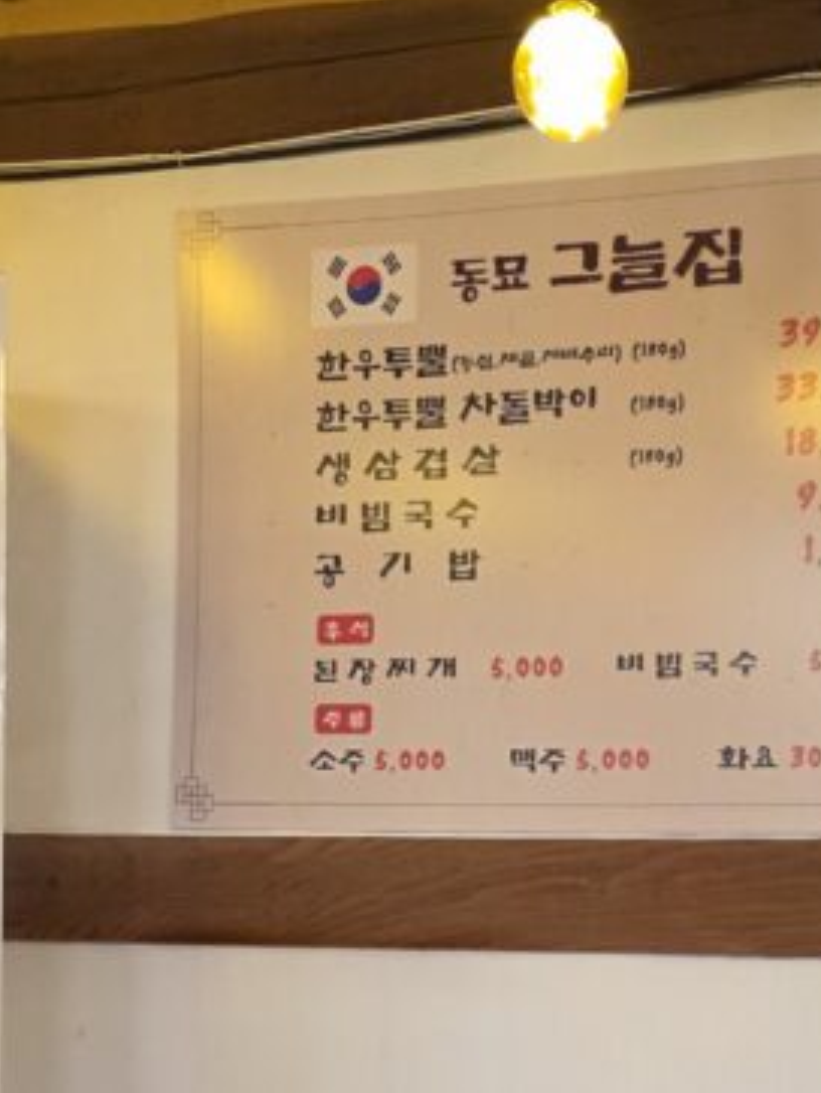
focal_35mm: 65
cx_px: 673
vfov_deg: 28.7
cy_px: 963
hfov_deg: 22.3
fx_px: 2053
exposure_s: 1/120
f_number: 1.7
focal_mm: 6.3
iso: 500
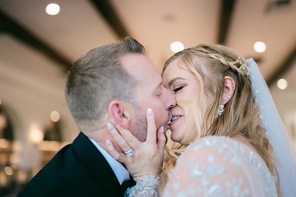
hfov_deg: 54.4
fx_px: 288
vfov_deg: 37.9
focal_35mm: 35
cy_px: 98
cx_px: 148
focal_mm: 35
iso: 64
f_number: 1.2
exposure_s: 1/125
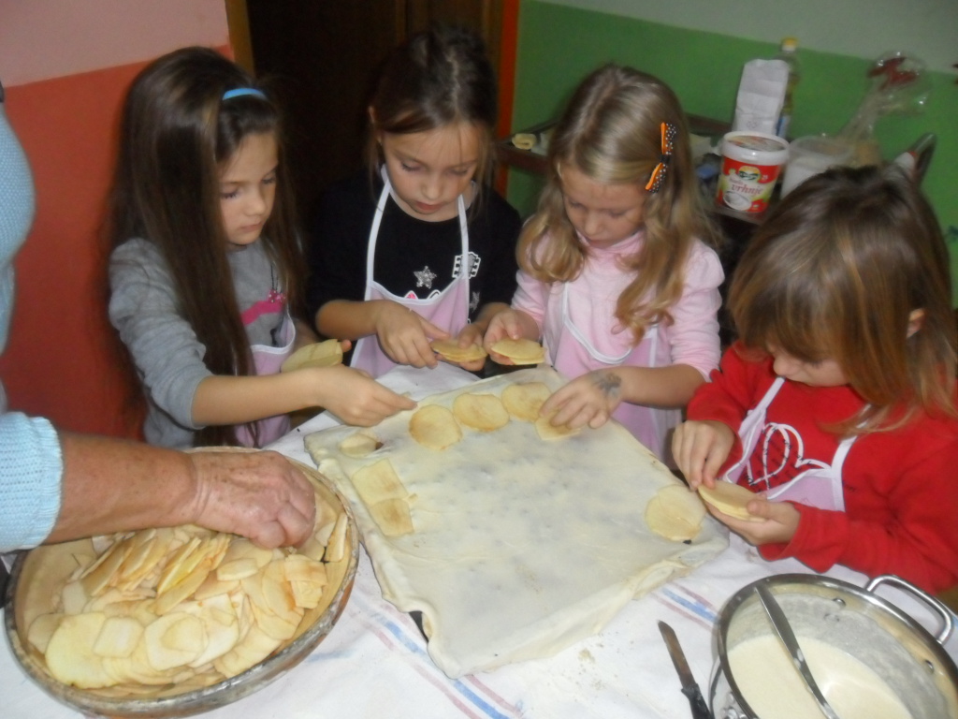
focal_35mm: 27
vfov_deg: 51.4
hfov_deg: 65.3
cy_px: 360
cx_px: 479
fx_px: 747
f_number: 3.5
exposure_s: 1/45
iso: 400
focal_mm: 4.9
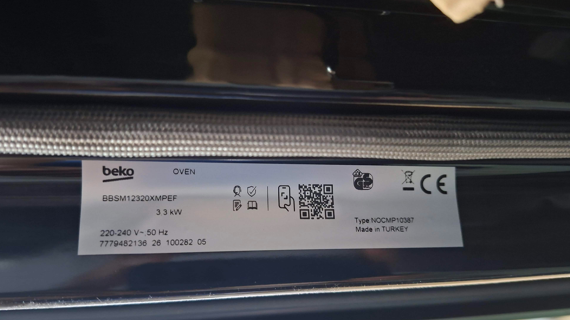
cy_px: 186
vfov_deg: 44.2
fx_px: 393
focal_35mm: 26
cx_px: 275
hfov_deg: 71.9
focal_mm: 5.54
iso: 500
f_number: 1.8
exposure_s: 1/25
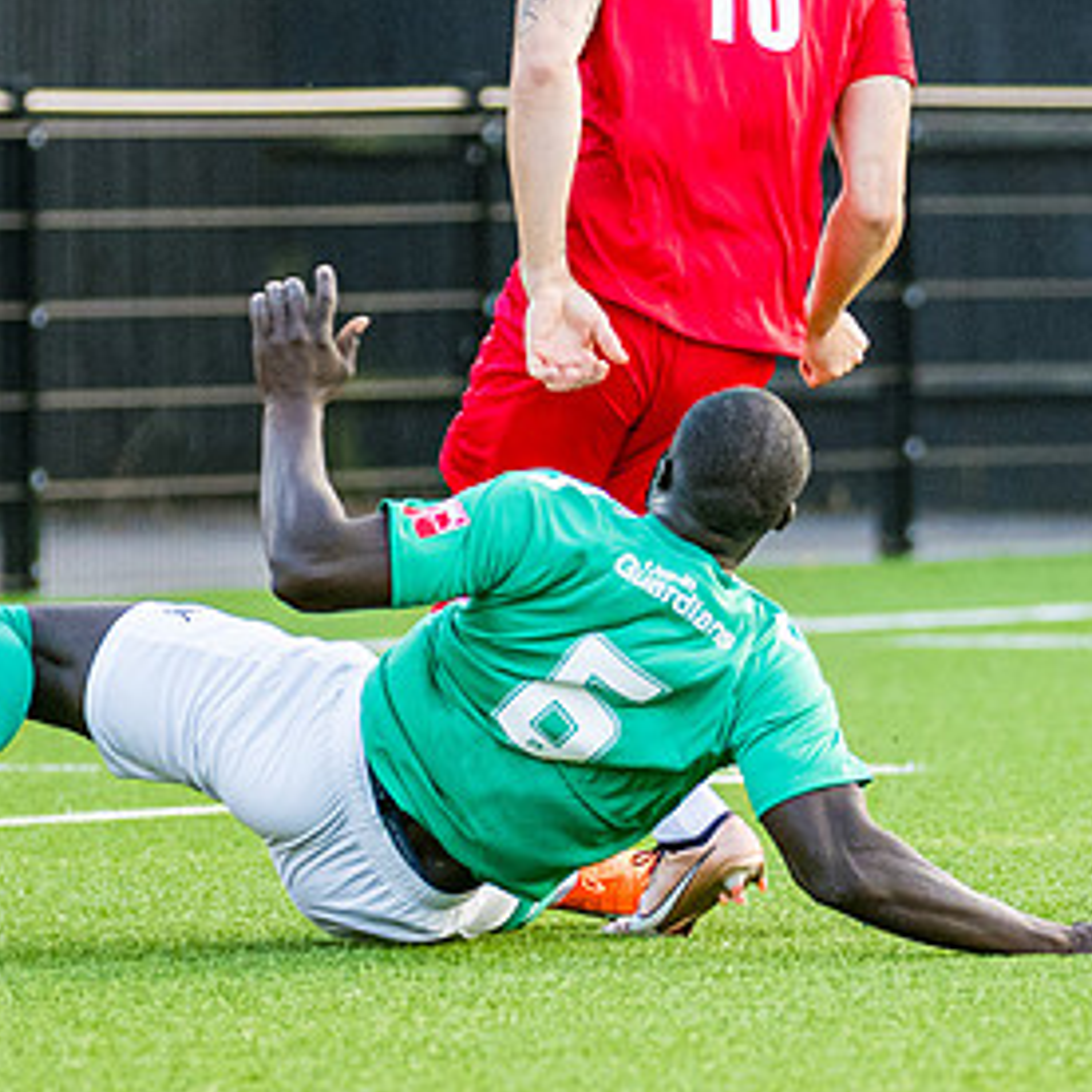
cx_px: 1043
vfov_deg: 2.2
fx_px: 28517
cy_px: 411
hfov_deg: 2.2
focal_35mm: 799
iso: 1250
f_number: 2.8
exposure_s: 1/800
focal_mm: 195
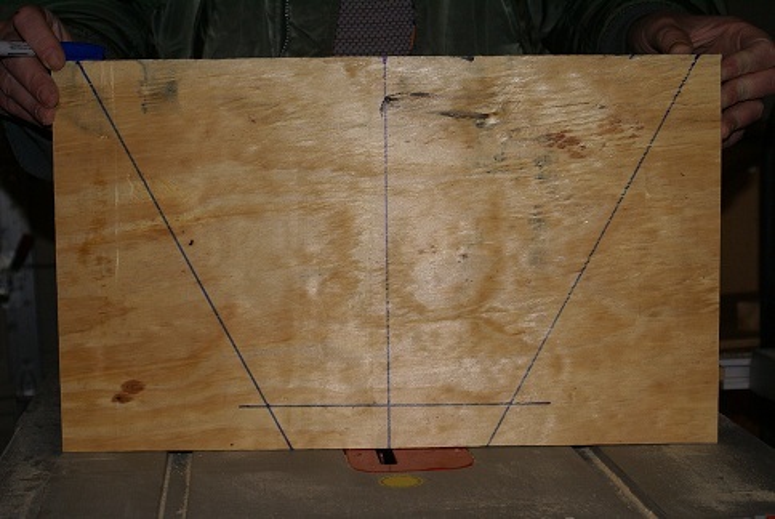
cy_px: 260
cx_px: 388
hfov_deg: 33.4
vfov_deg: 22.7
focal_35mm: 60
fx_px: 1293
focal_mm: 40
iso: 400
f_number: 5.6
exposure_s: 1/60
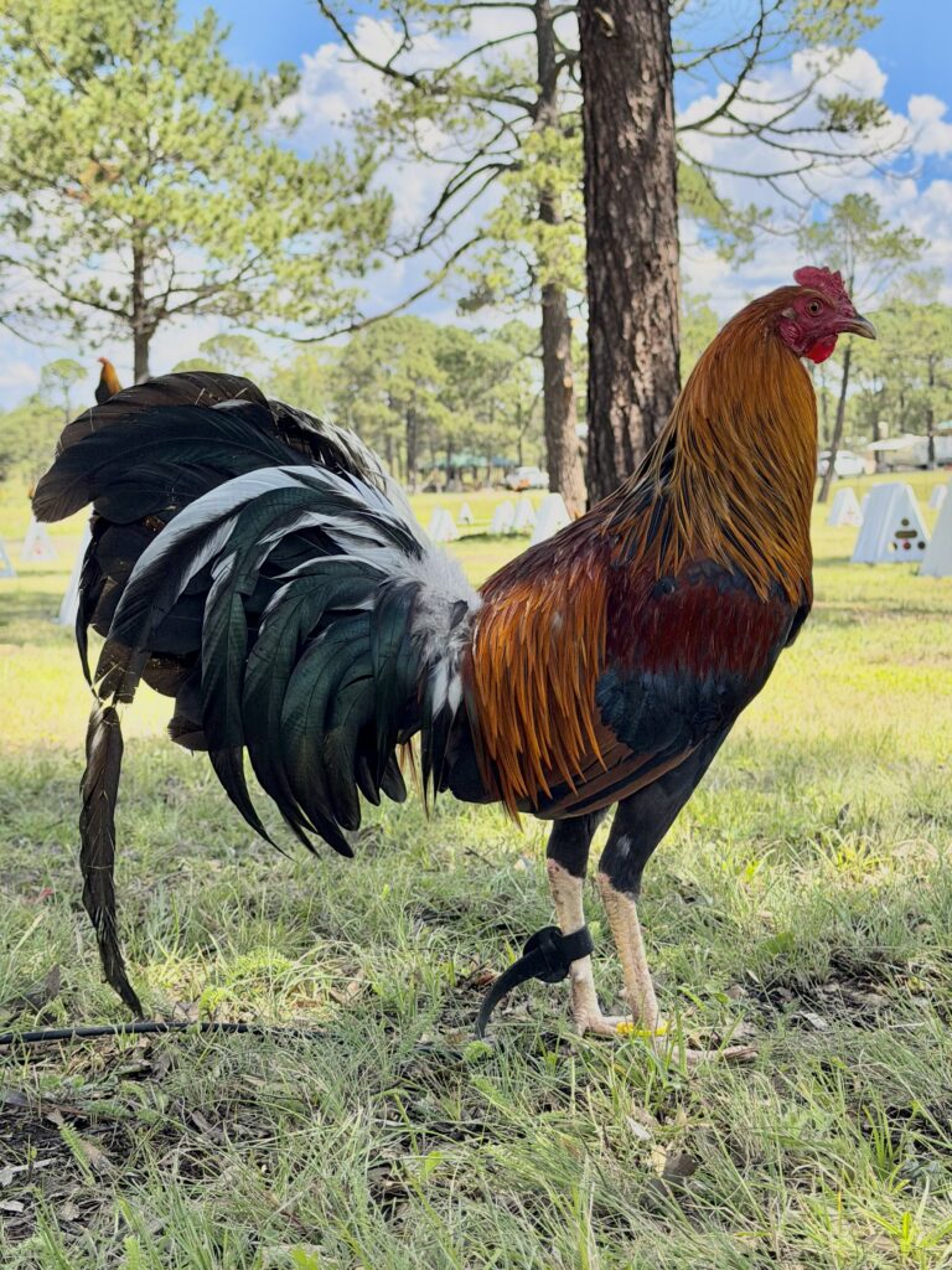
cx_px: 476
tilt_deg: -1.0
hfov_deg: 30.3
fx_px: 1760
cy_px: 635
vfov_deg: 39.7
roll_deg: +0.8
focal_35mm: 48
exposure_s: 1/2667
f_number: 1.78
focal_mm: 6.76
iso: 80
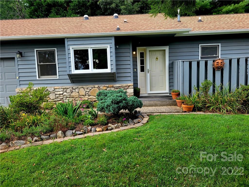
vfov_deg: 53.1
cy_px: 94
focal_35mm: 26
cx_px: 124
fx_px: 187
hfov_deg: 67.3
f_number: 1.8
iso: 40
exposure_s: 1/400
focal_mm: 5.4
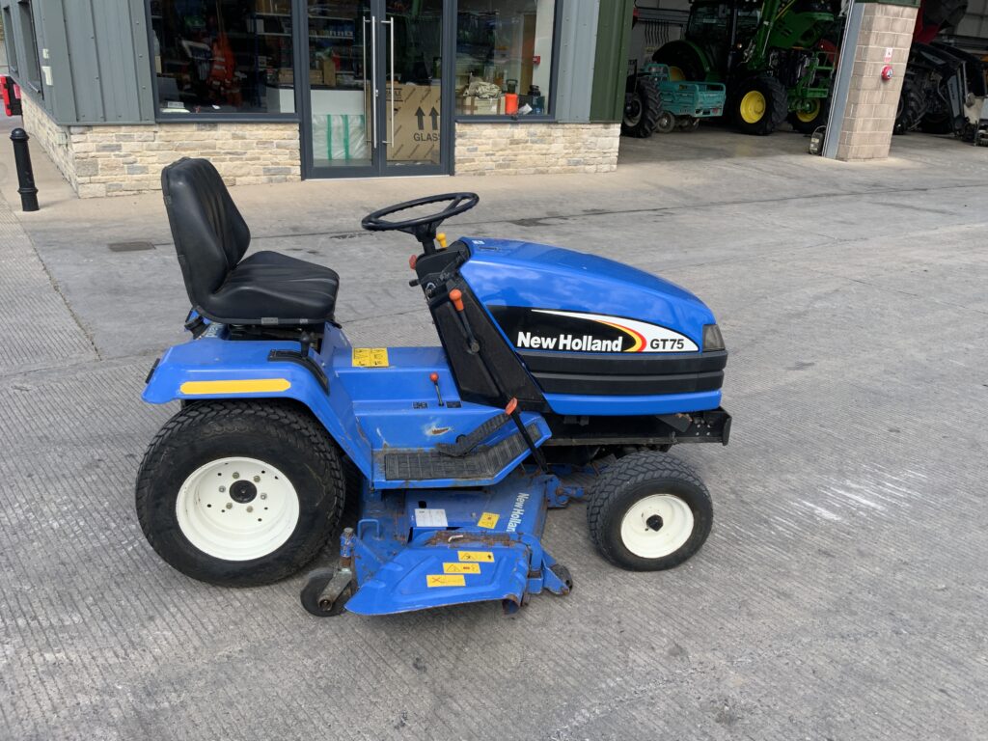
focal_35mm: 29
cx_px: 494
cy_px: 370
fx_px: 828
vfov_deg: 48.2
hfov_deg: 61.7
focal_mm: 3
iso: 16
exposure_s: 1/770
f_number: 1.8
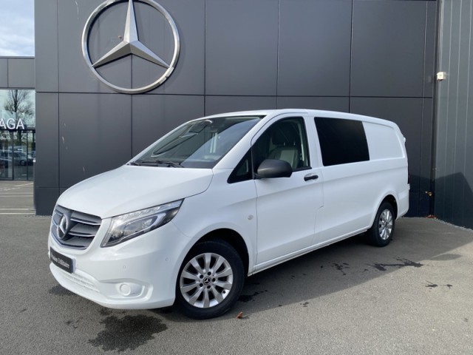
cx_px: 236
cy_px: 178
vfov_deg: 53.1
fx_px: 355
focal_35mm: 26
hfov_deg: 67.3
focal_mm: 4.25
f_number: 1.8
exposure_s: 1/1157
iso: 32
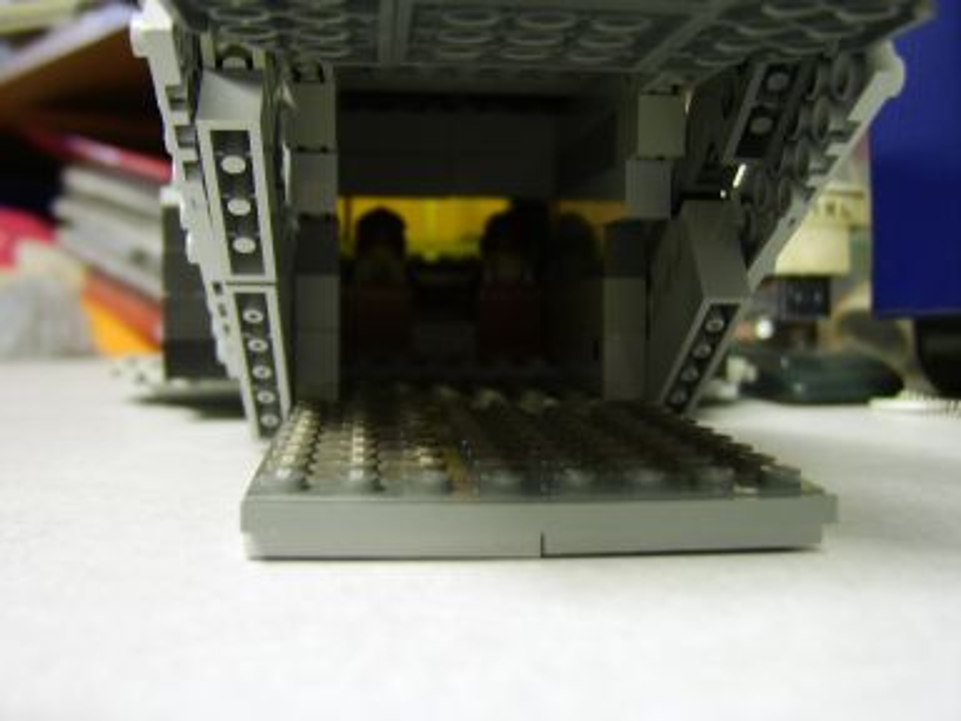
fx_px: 861
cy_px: 360
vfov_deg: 45.4
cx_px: 480
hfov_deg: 58.4
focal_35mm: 31
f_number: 2.7
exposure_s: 1/3
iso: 71
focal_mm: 8.13
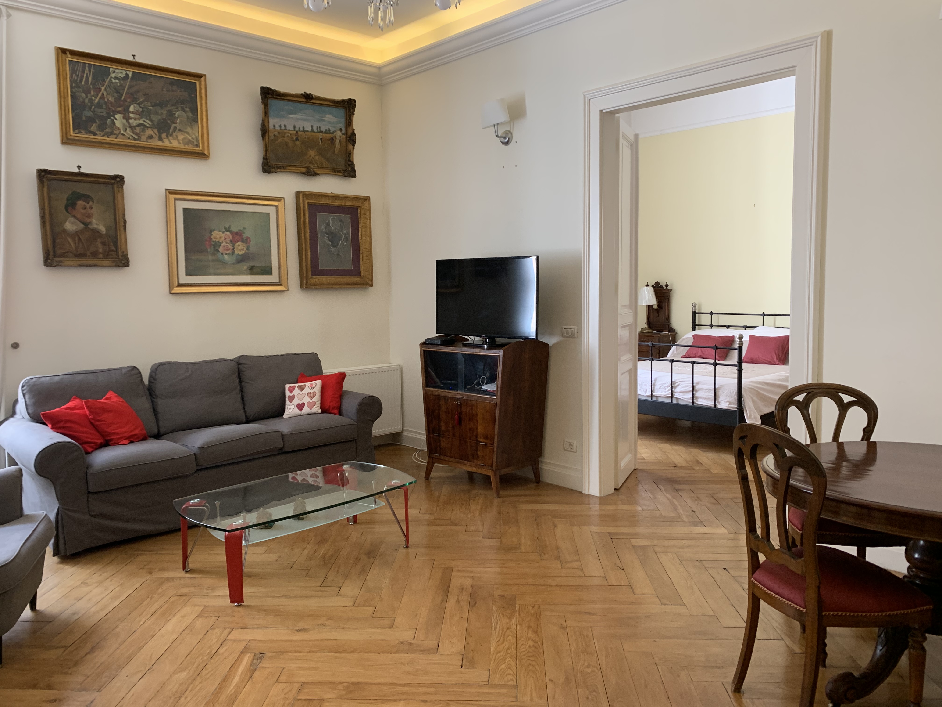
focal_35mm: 26
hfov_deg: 67.3
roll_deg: +0.4
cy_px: 354
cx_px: 471
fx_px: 708
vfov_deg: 53.1
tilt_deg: -4.5
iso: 125
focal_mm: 4.25
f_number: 1.8
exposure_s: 1/50
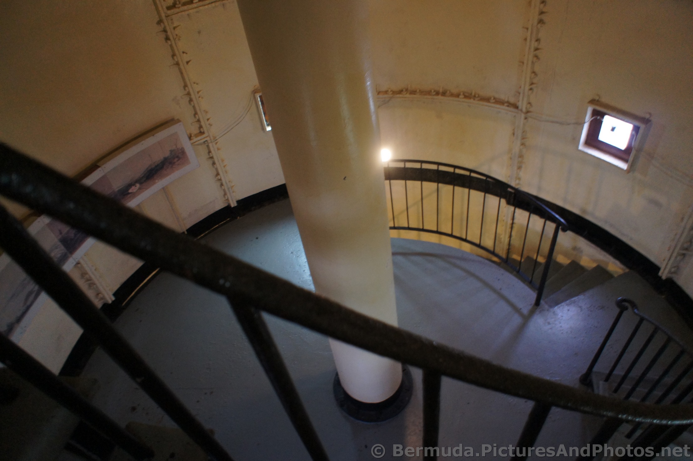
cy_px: 230
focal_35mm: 24
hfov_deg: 73.8
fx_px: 462
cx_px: 346
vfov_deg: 53.0
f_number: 2.8
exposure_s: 1/40
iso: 1600
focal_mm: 16
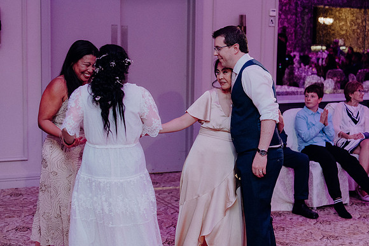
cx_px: 184
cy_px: 123
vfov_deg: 19.5
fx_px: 718
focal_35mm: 70
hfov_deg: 28.8
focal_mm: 70
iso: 3200
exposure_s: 1/160
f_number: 3.5
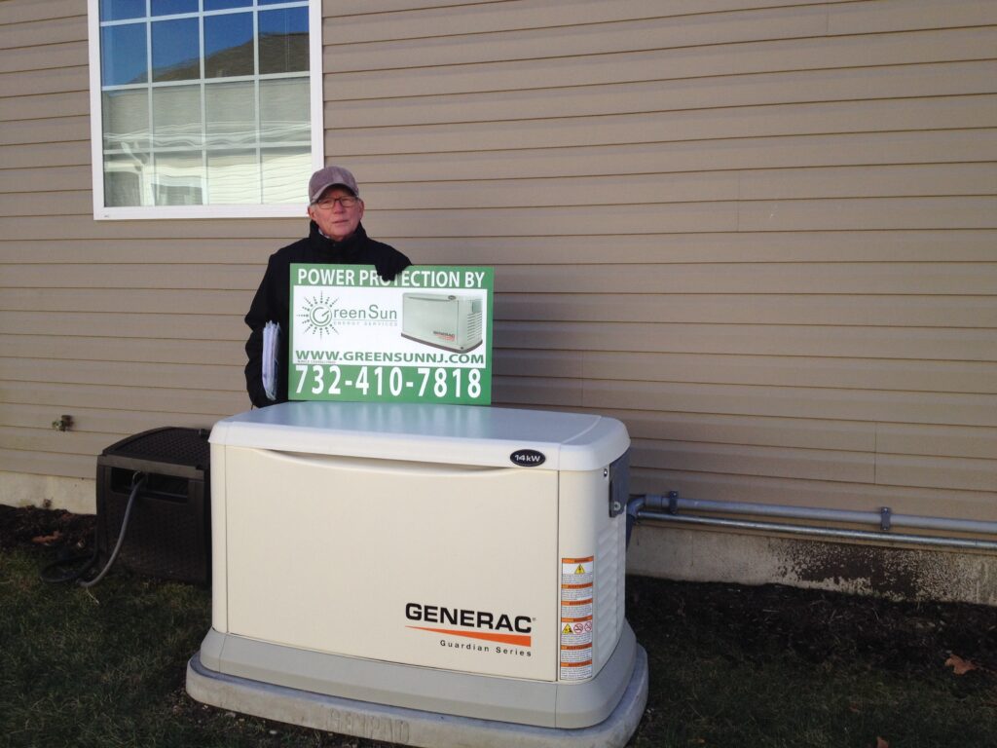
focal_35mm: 35
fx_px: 1008
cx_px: 498
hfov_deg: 52.6
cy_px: 374
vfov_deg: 40.7
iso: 50
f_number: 2.4
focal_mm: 4.28
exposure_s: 1/690
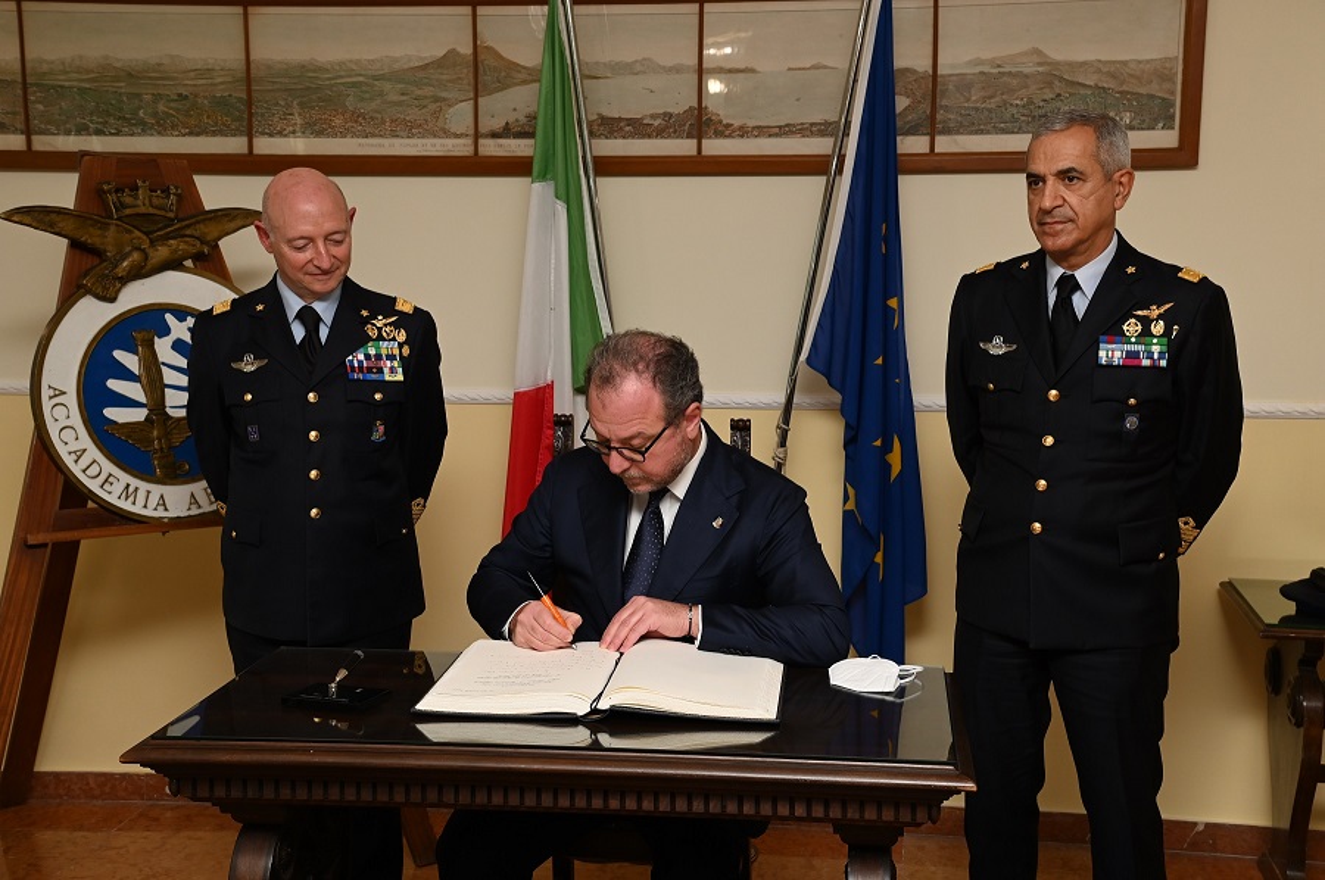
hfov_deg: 39.6
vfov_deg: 26.9
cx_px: 662
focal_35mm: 50
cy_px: 440
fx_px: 1838
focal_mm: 50
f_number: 9
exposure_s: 1/100
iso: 1250
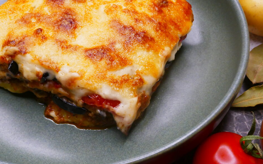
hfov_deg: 38.9
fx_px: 373
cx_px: 139
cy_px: 79
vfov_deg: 24.9
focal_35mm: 52
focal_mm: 14.6
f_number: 8
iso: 1600
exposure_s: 1/40
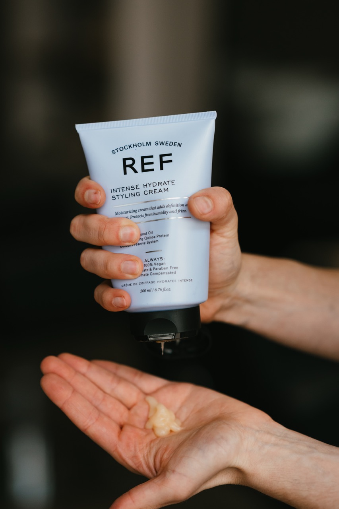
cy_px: 254
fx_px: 1201
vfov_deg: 23.9
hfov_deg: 16.1
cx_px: 170
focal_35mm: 85
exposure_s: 1/640
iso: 1000
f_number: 2.2
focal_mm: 85
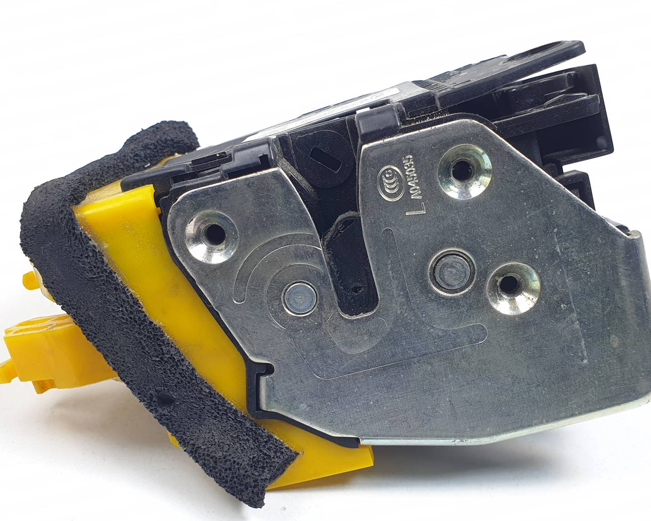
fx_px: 539
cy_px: 265
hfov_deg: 62.2
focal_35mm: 28
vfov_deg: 51.5
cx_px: 323
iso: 64
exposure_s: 1/100
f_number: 2.4
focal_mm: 4.3
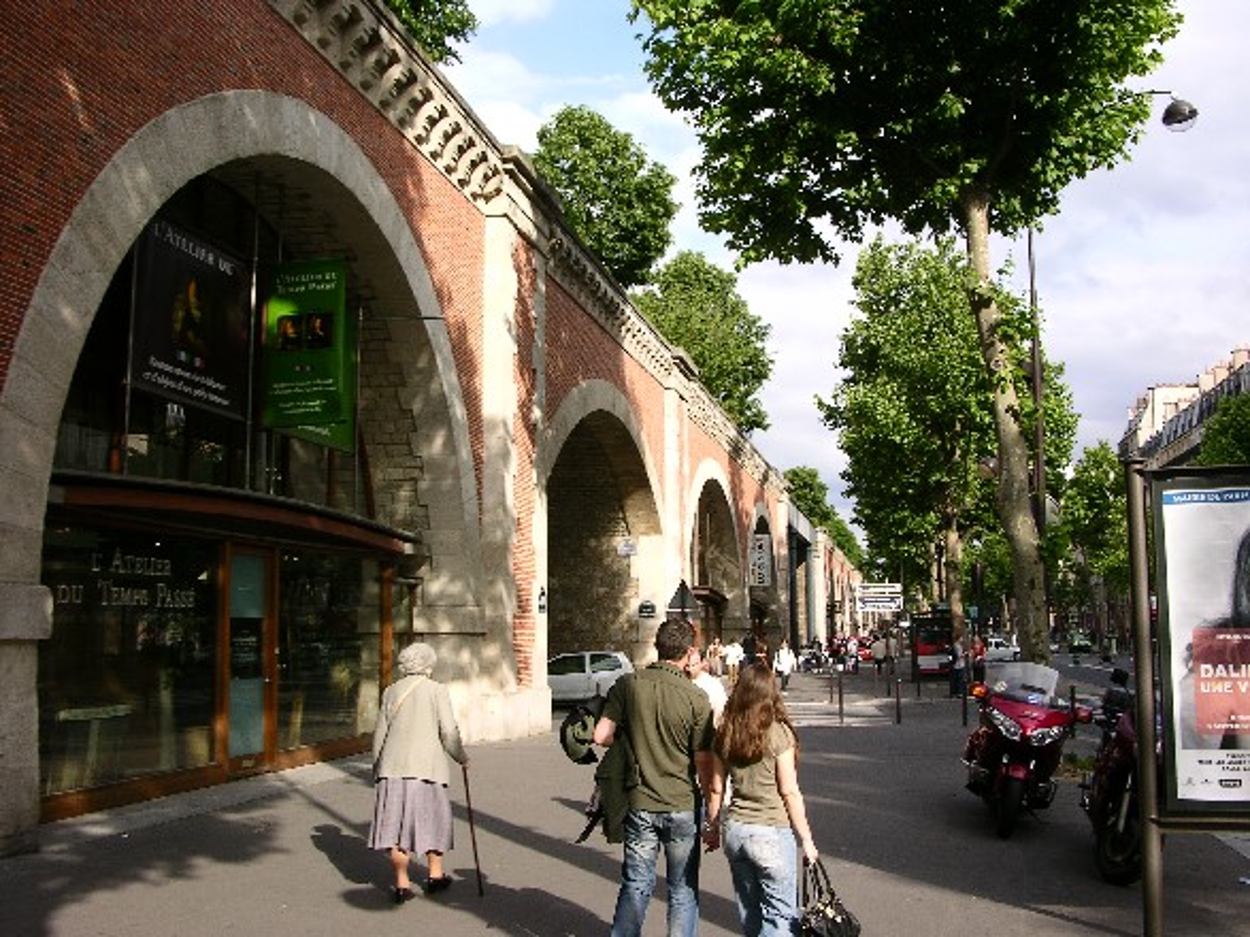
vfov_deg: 40.7
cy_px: 468
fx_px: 1264
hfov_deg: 52.6
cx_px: 625
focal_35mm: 35
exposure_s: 1/88.2
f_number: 7.1
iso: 50
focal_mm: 8.9
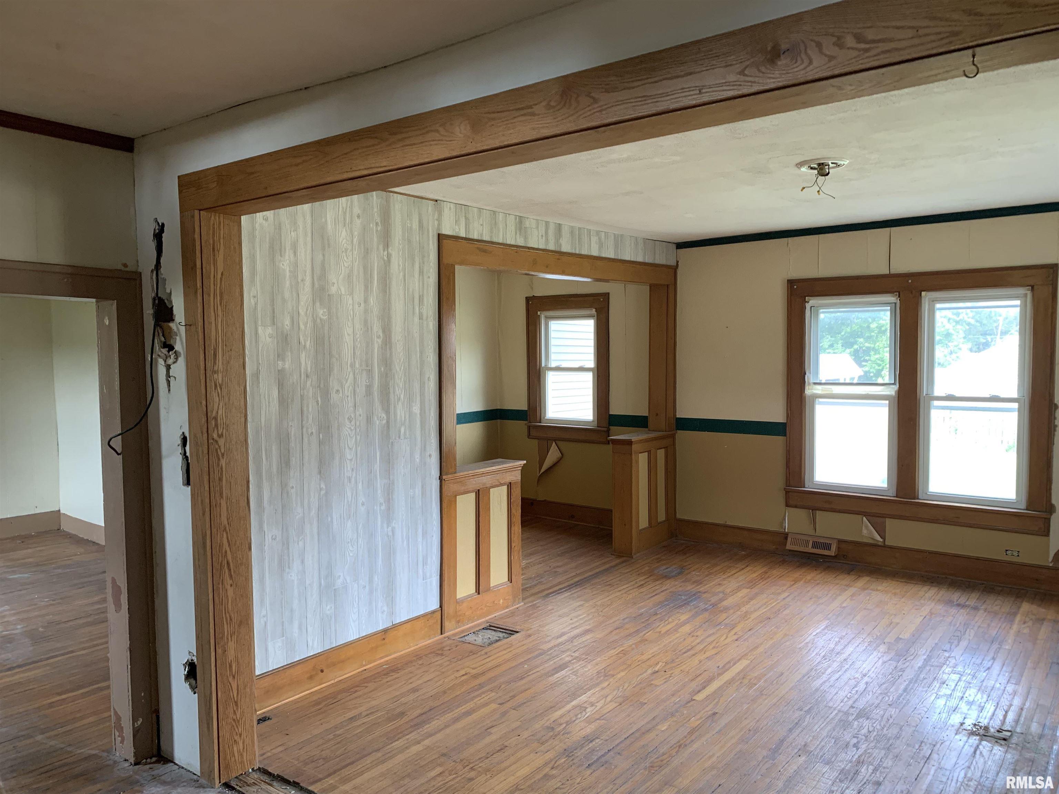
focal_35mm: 26
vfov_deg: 53.1
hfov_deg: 67.3
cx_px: 530
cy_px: 397
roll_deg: -0.9
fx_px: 795
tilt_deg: -2.9
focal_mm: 4.25
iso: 100
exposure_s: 1/60
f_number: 1.8
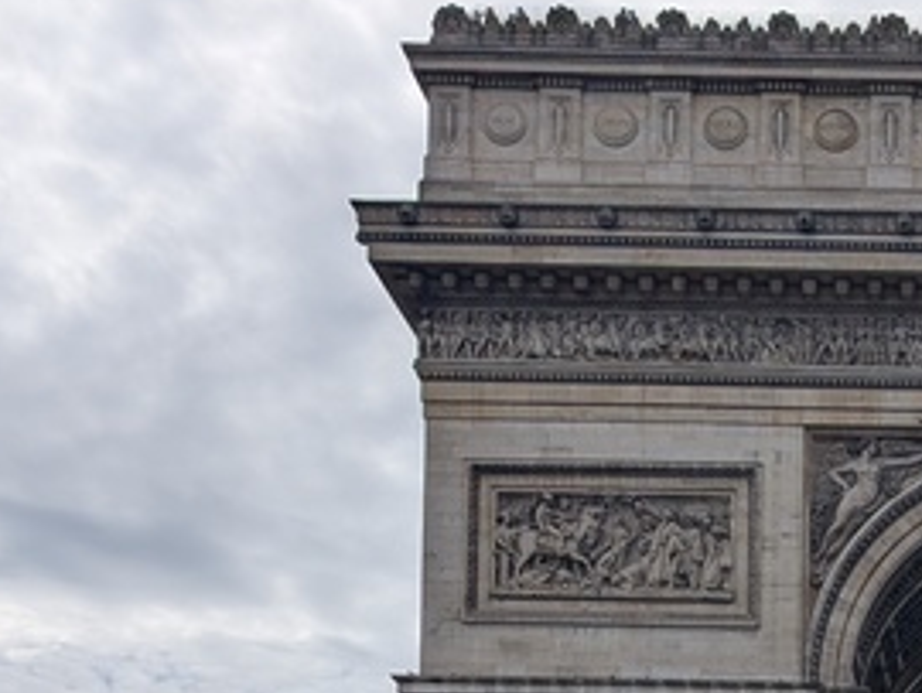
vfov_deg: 14.7
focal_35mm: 91
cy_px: 1156
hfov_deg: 20.1
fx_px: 2426
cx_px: 1130
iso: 21
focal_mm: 6.9
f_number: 1.68
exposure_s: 1/2208
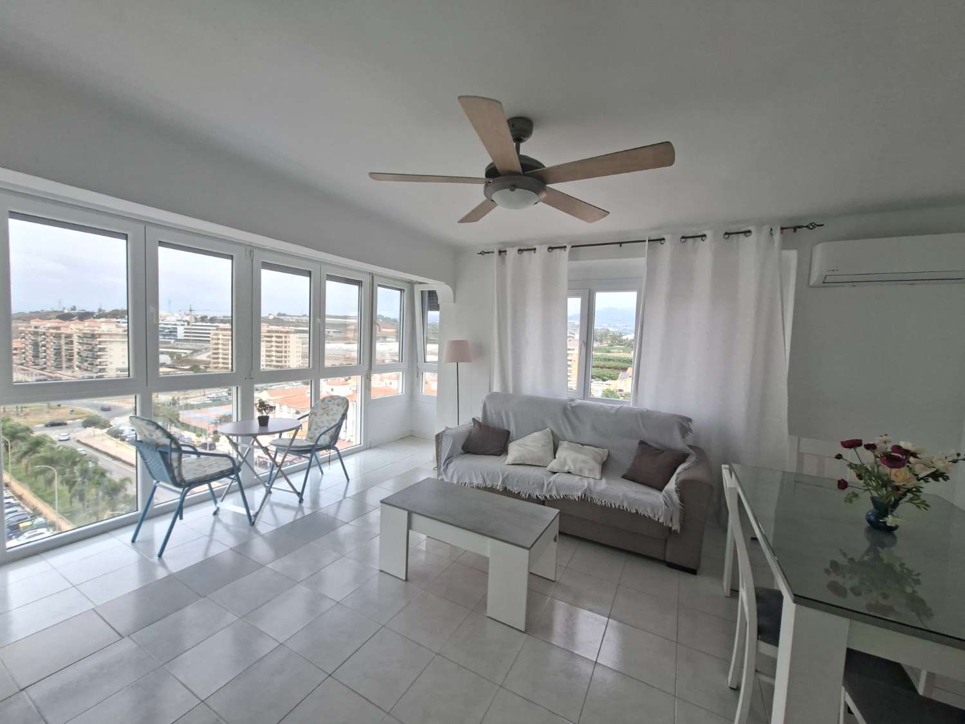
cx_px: 482
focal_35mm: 13
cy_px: 362
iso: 40
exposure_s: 1/208
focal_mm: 1.74
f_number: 2.2
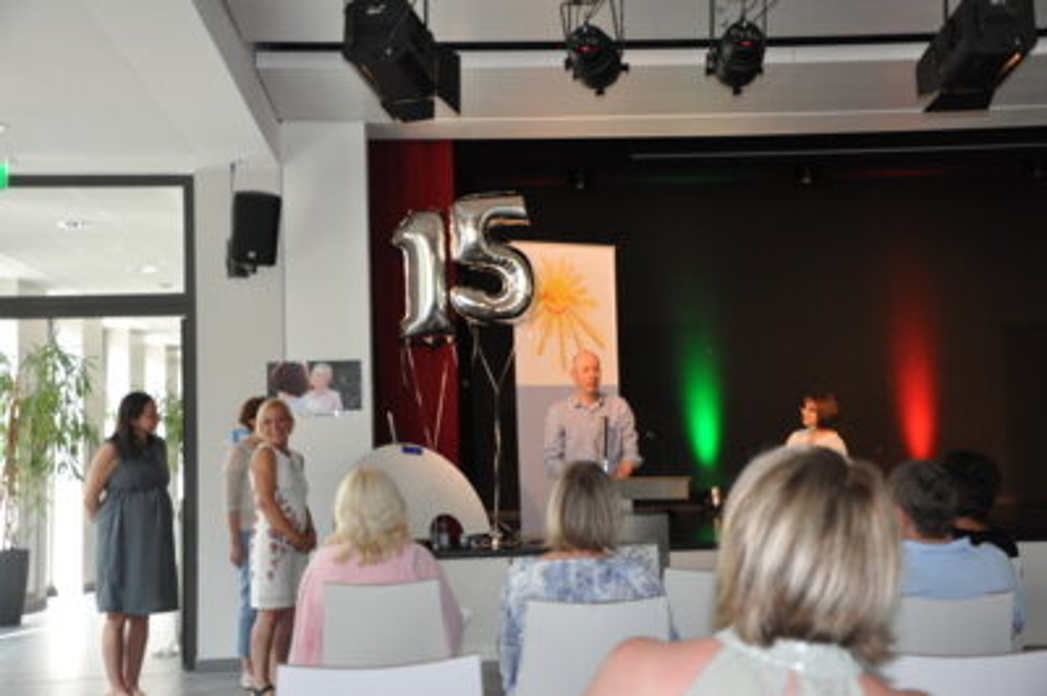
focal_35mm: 51
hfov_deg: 38.9
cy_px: 348
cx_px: 524
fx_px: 1482
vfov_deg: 26.4
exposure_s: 1/80
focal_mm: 34
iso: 800
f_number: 4.2
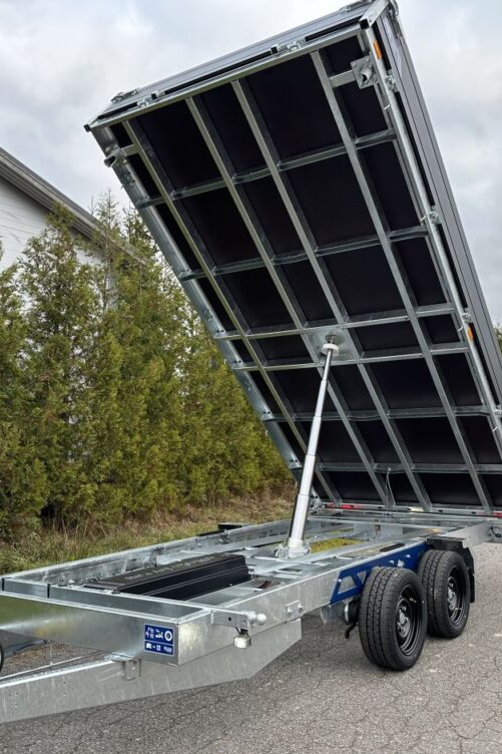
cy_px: 384
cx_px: 258
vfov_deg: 55.8
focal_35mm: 34
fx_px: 711
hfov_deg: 38.9
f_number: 1.78
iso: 80
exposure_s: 1/121
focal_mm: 6.86
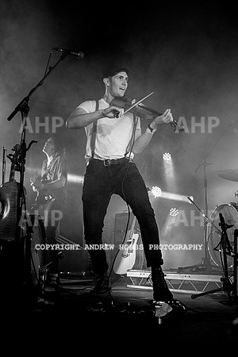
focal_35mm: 42
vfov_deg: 46.4
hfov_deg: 31.9
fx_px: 416
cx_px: 119
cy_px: 178
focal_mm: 42
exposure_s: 1/1000
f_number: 4
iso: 800
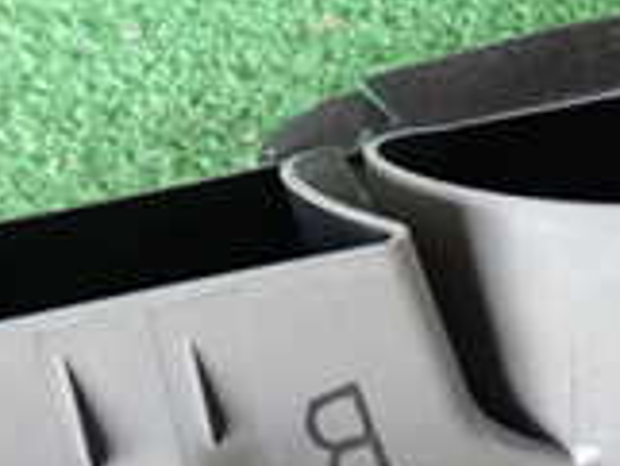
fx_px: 2008
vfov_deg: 13.2
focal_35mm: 112
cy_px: 366
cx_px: 678
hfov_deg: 17.0
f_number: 2.3
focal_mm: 5.4
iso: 250
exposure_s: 1/30
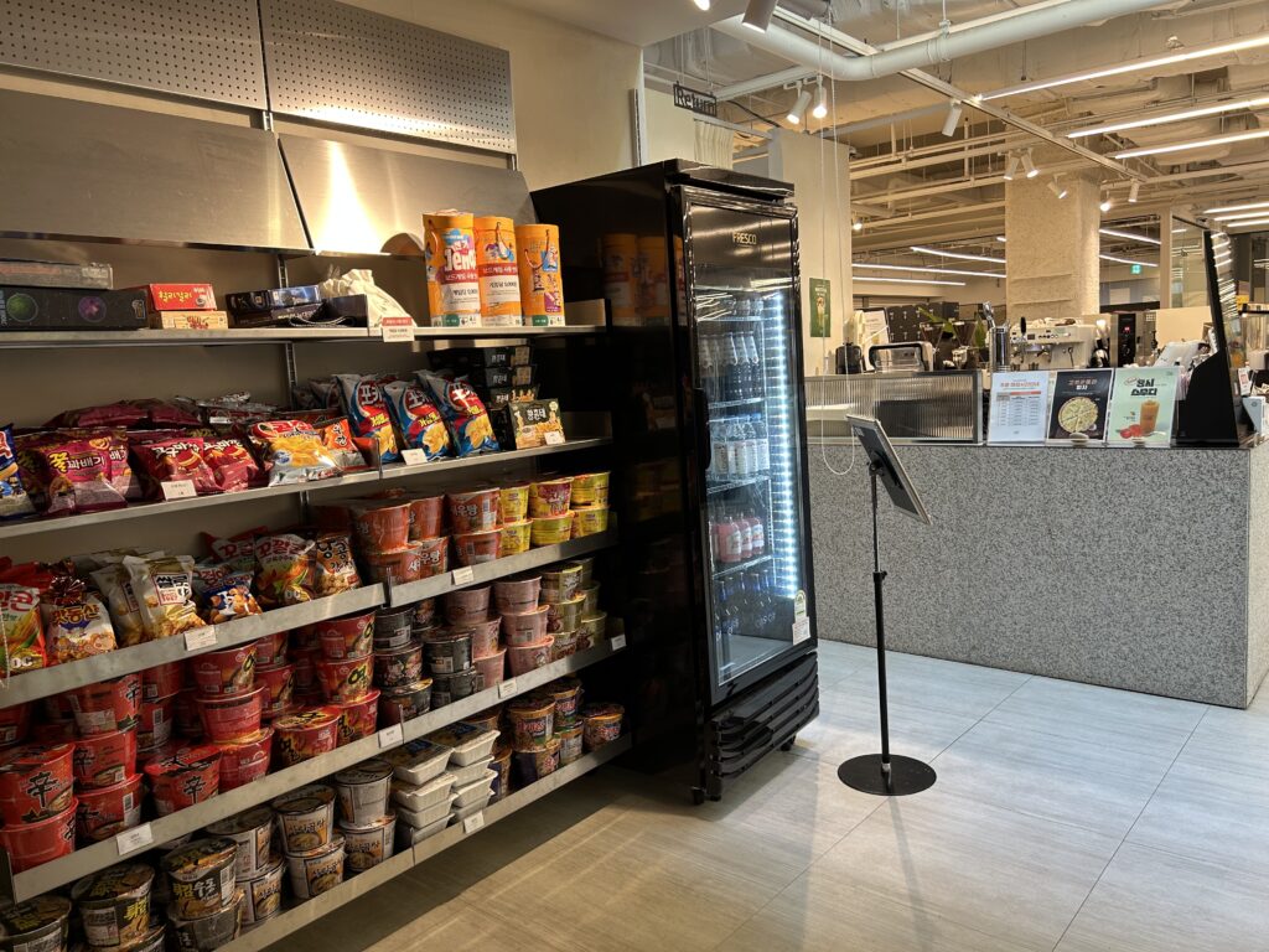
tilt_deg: -6.5
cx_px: 634
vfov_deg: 53.1
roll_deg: +4.0
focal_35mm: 26
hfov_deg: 67.3
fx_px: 953
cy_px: 476
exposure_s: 1/120
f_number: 1.5
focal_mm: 5.7
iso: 64
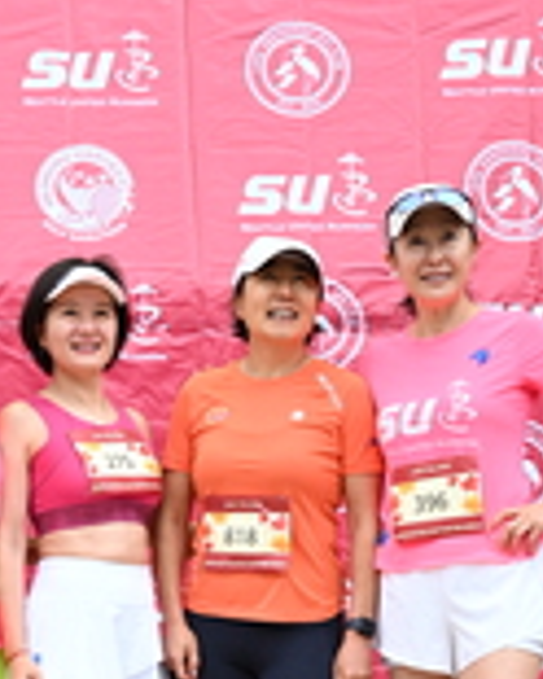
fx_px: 2009
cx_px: 177
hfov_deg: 15.4
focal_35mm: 100
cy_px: 631
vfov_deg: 18.8
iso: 2000
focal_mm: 30
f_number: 4
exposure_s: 1/400
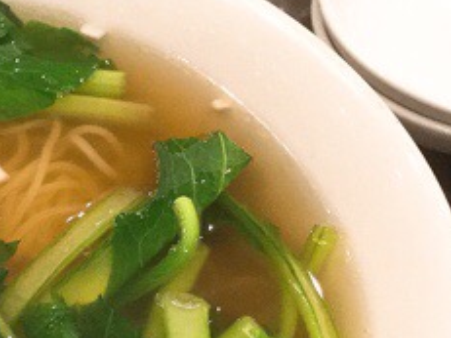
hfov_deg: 20.8
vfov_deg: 16.6
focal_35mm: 86
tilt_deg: -55.9
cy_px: 375
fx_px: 1120
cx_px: -129
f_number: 2.4
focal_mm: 3.3
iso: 200
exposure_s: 1/33
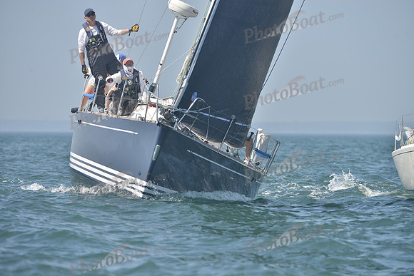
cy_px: 138
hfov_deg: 5.9
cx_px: 207
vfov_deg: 3.9
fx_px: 4026
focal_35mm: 350
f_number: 6.3
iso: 280
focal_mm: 350
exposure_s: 1/1000
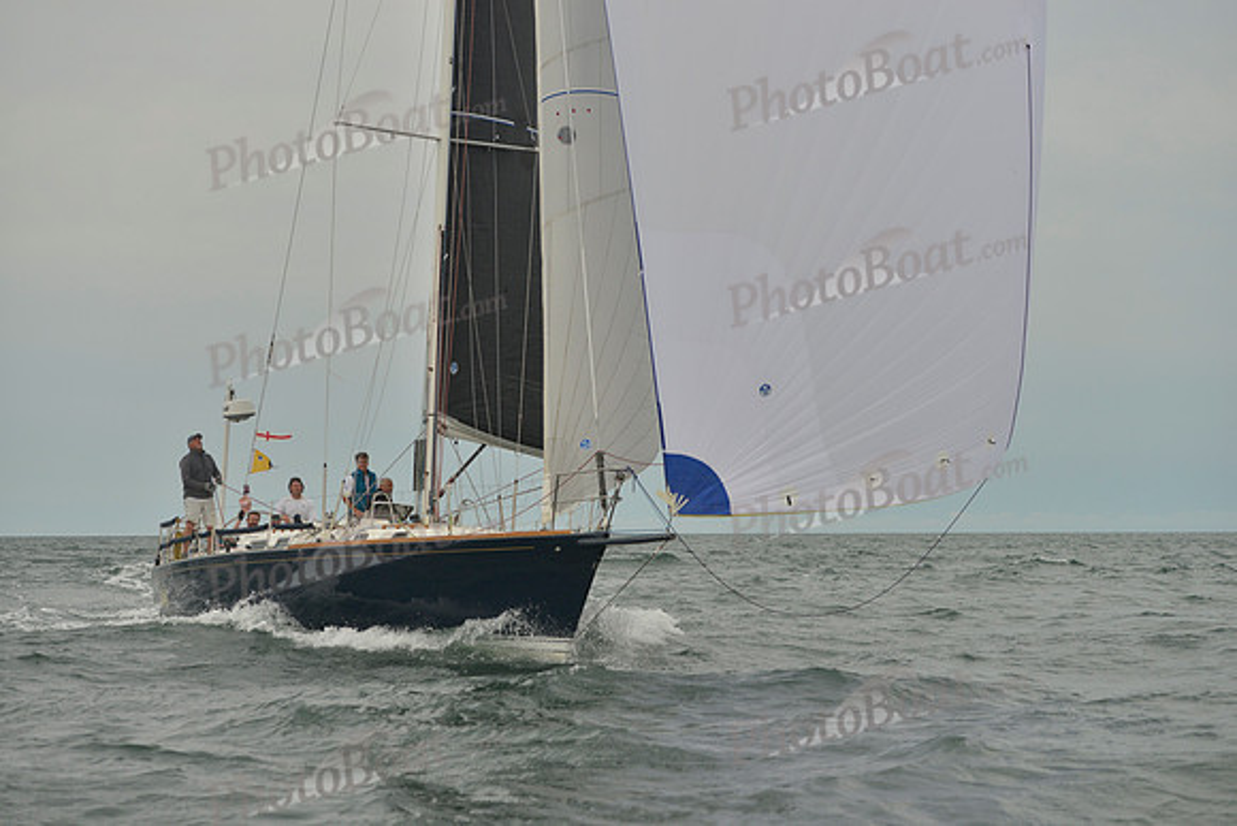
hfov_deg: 23.9
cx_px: 618
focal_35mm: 85
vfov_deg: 16.1
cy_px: 413
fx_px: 2921
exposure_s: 1/1250
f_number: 4.5
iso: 400
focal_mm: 85
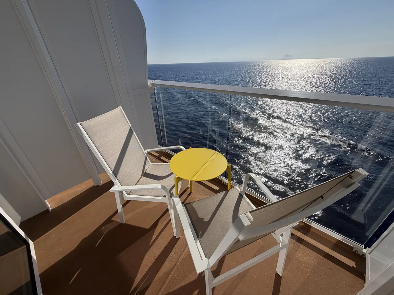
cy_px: 148
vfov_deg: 85.7
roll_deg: +2.4
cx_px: 197
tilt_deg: -28.2
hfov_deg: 102.1
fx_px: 159
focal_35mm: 14
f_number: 2.2
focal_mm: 2.22
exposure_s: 1/2976
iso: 25
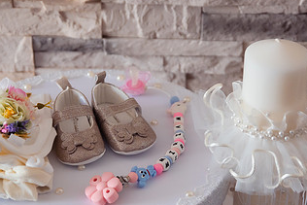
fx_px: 870
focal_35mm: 102
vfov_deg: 13.4
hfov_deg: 20.0
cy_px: 167
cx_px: 128
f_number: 2.8
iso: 1000
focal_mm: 52
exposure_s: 1/160
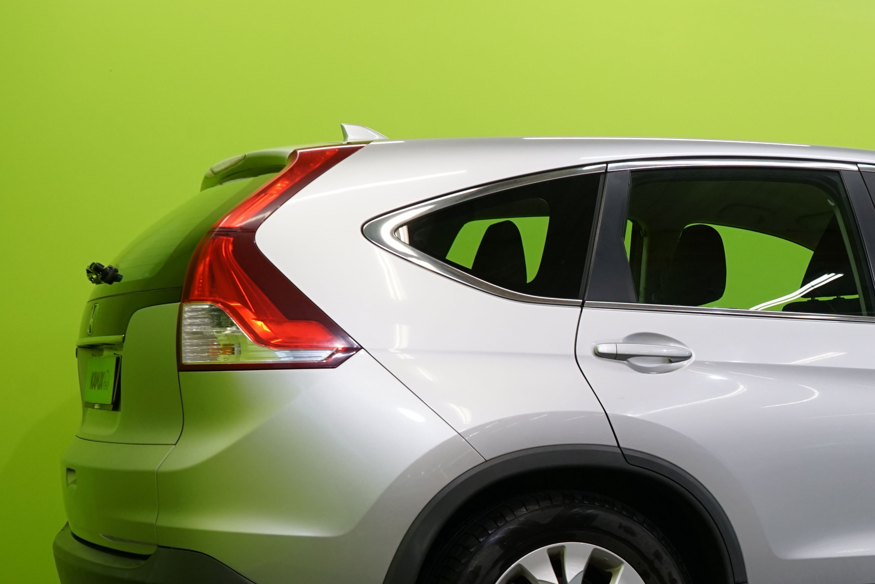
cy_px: 441
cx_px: 772
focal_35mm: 70
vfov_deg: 19.3
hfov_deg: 27.9
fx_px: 1701
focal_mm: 34
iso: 640
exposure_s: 1/40
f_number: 6.3
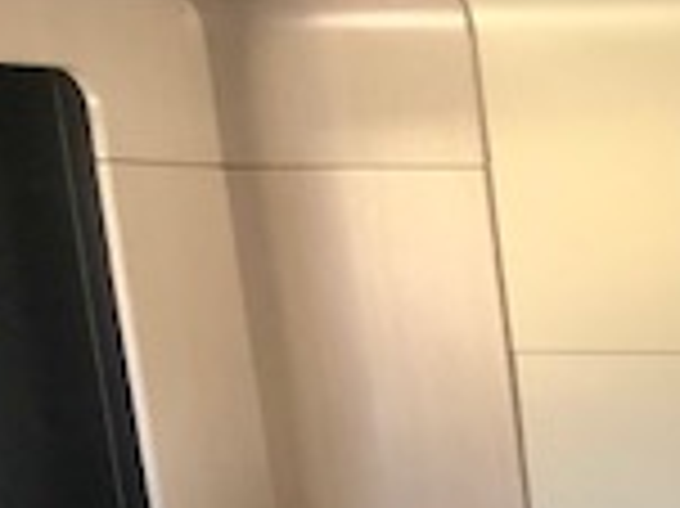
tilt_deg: -18.5
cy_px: 989
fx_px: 2336
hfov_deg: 13.7
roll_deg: +1.3
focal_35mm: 119
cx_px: 1423
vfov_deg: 11.3
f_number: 1.8
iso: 40
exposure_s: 1/15
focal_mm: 4
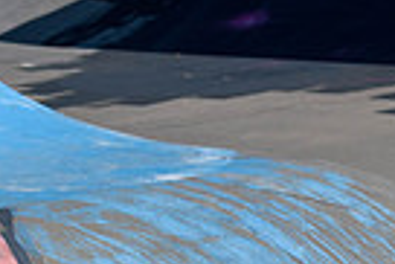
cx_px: 418
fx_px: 4910
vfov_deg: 3.1
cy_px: 466
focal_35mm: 447
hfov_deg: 4.6
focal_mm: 70
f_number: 8
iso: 200
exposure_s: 1/1000
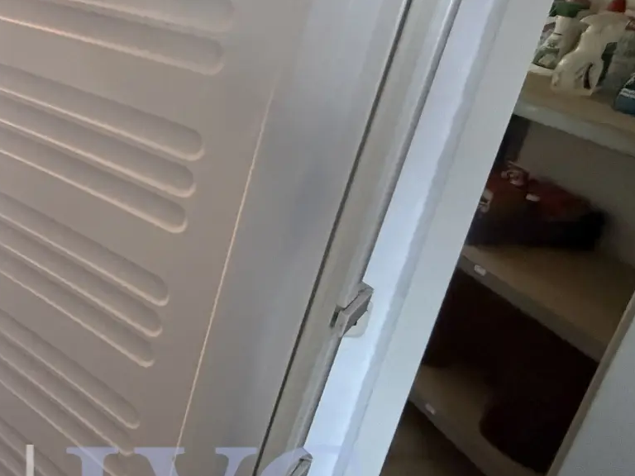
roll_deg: -2.5
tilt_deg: -18.1
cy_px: 92
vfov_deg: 39.0
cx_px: -105
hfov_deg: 39.8
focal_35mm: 35
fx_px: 642
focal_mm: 2.22
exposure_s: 1/50
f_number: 2.2
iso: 640
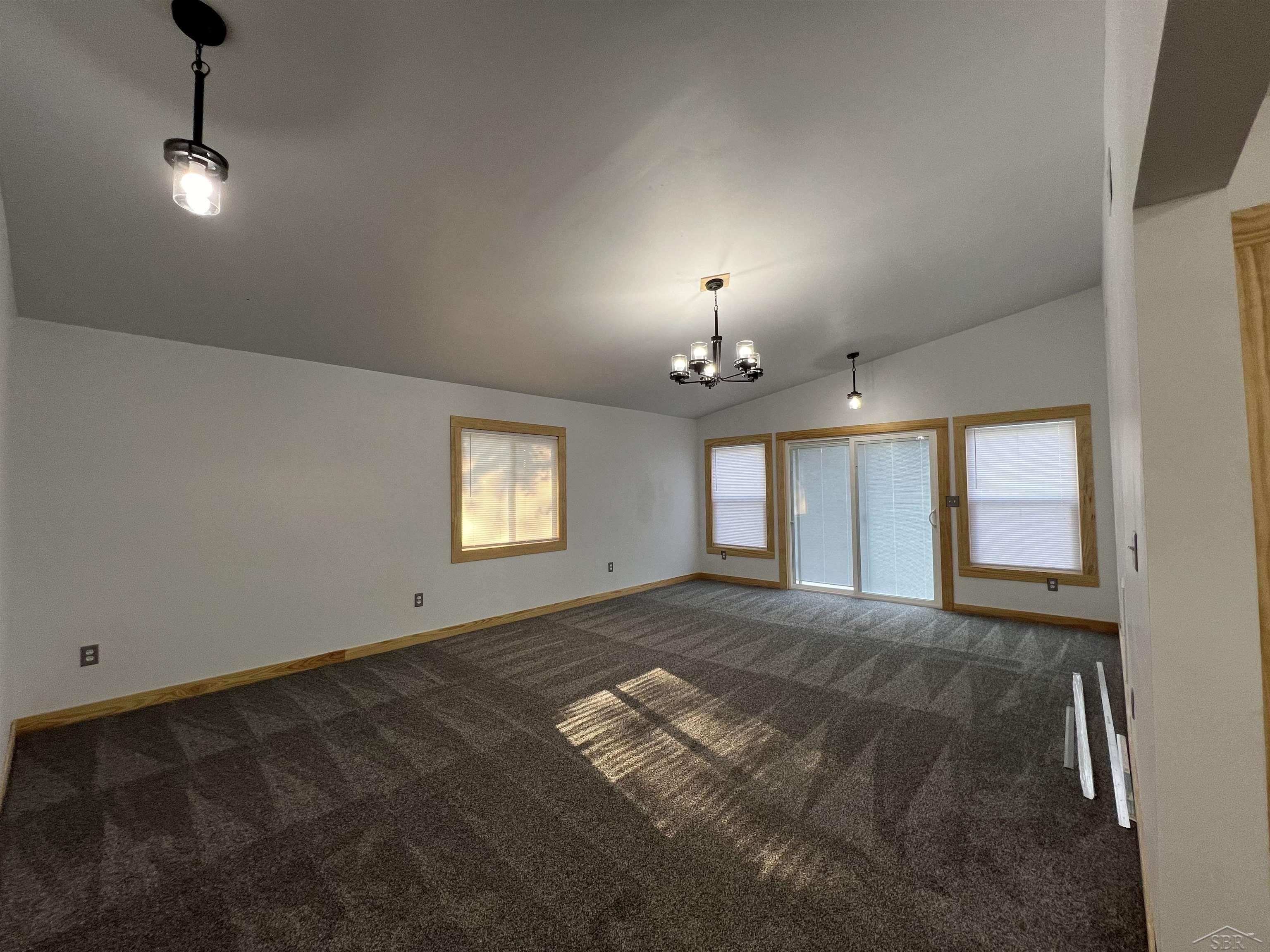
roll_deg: +0.4
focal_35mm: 13
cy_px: 476
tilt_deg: +1.2
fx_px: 477
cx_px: 635
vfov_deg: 89.9
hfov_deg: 106.2
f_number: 1.8
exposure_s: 1/120
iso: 80
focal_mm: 1.57
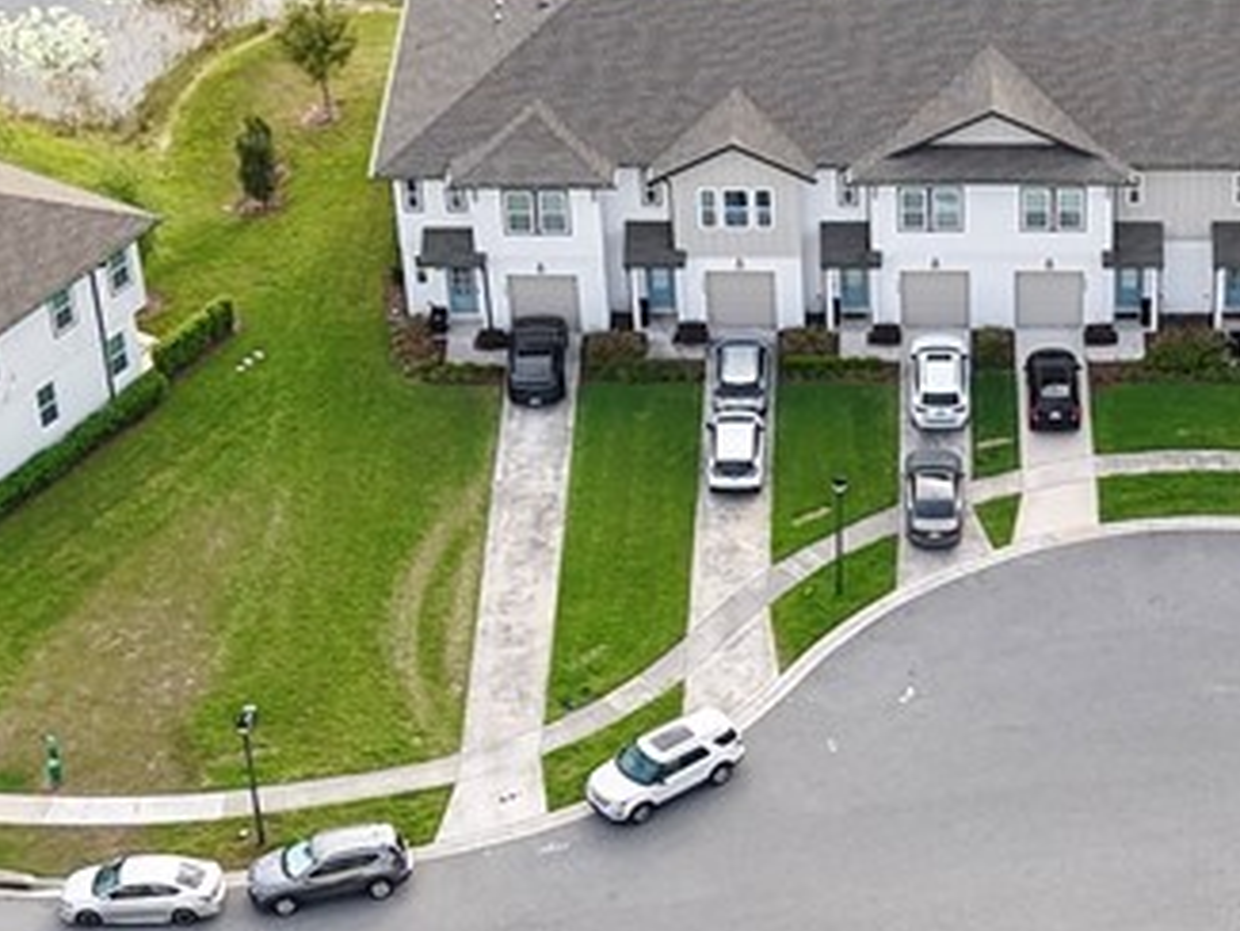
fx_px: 4229
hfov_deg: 16.5
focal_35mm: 118
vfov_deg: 12.5
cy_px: 660
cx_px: 1122
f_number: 1.8
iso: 100
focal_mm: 8.67
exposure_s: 1/400
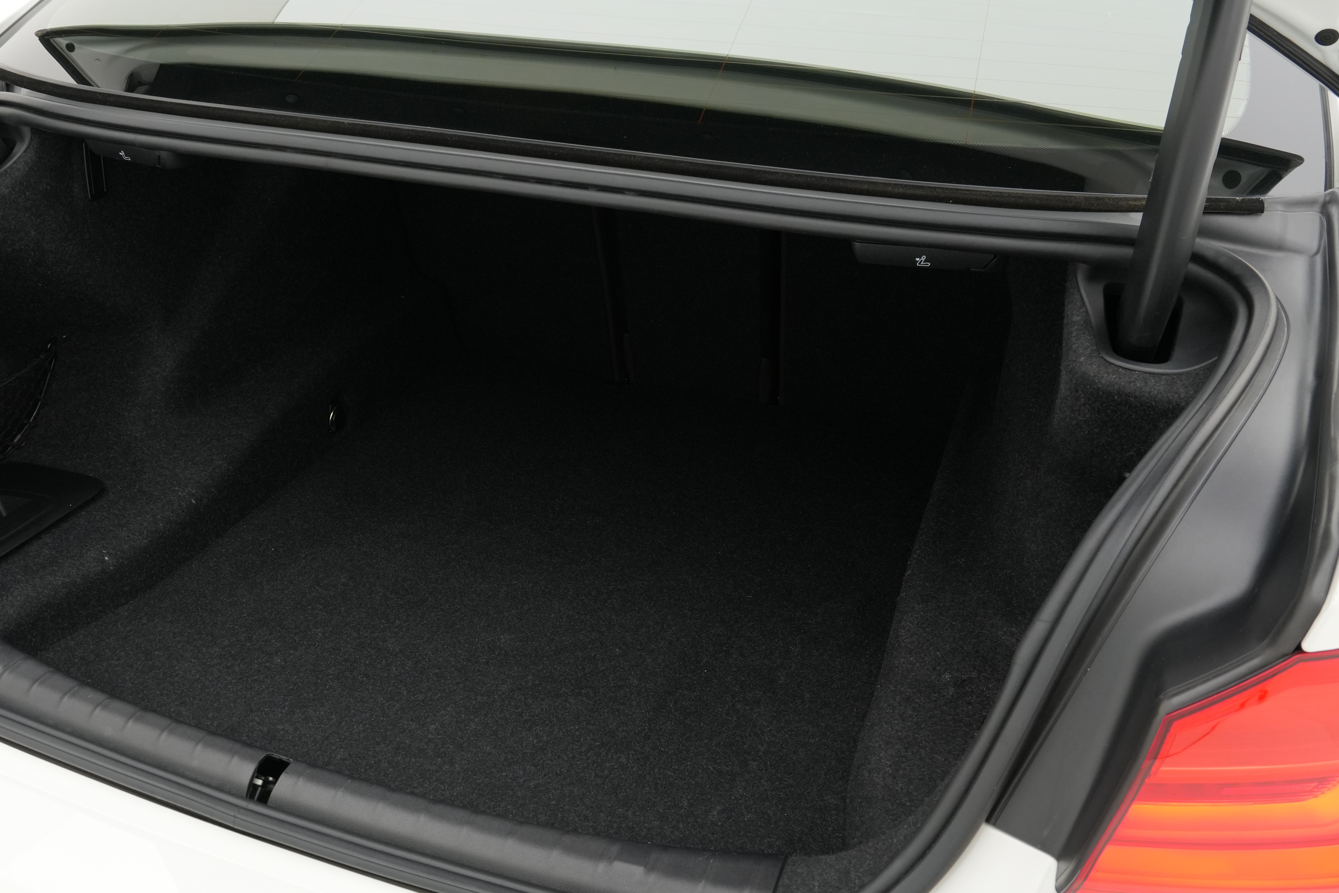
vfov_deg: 38.8
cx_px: 501
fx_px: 1265
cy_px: 512
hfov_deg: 55.1
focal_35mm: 34
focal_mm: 18
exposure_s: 1/40
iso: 640
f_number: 8
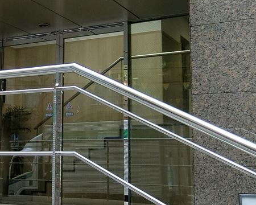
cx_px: 36
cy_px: 101
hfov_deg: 27.9
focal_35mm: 66
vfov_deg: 23.1
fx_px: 500
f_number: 2.7
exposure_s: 1/125
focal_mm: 4.06
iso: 200
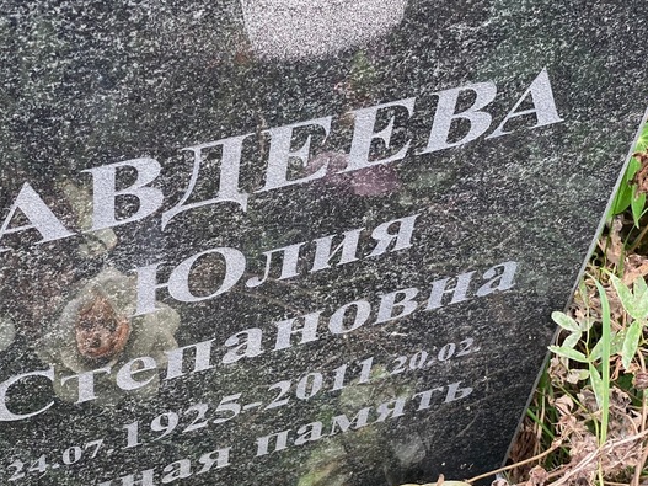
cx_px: 232
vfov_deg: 18.7
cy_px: 261
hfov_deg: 24.6
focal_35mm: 79
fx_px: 1479
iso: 50
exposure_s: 1/122
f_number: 2
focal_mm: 6
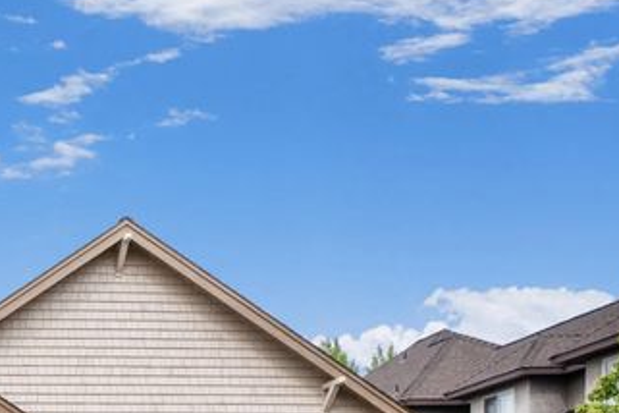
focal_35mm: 51
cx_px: -162
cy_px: 601
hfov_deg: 31.2
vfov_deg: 22.3
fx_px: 877
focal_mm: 16
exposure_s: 1/125
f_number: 9
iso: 100
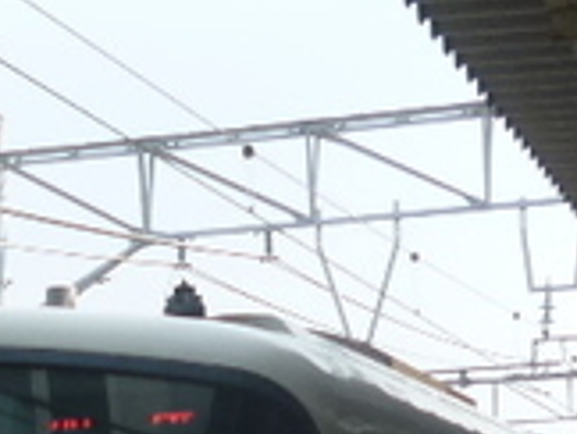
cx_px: -121
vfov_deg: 10.2
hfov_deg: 13.8
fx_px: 2304
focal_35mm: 138
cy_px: 790
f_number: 3.1
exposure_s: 1/500
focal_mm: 5
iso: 100
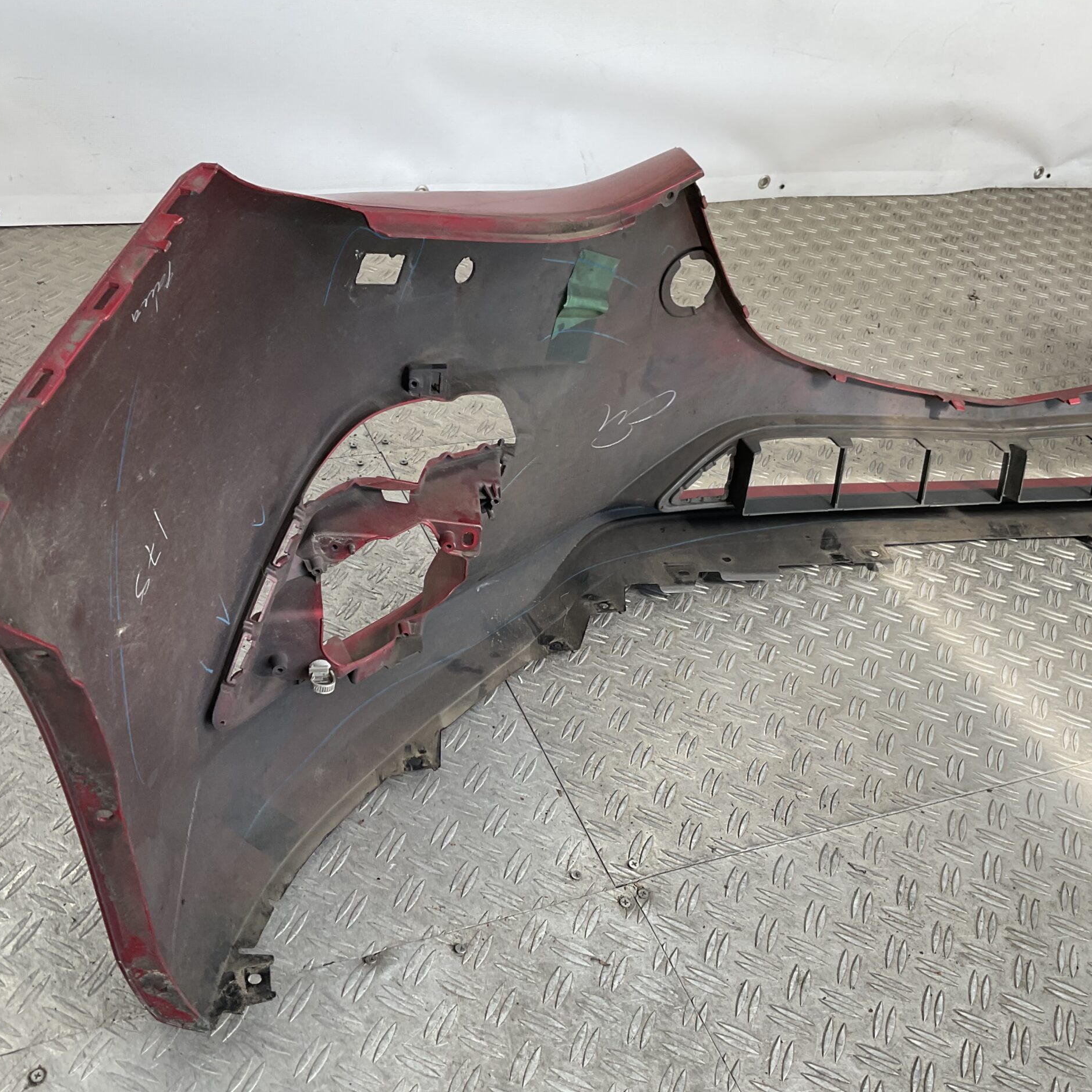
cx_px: 535
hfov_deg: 47.2
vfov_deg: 47.2
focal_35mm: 35
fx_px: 1249
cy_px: 538
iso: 16
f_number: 1.8
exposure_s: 1/173
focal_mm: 3
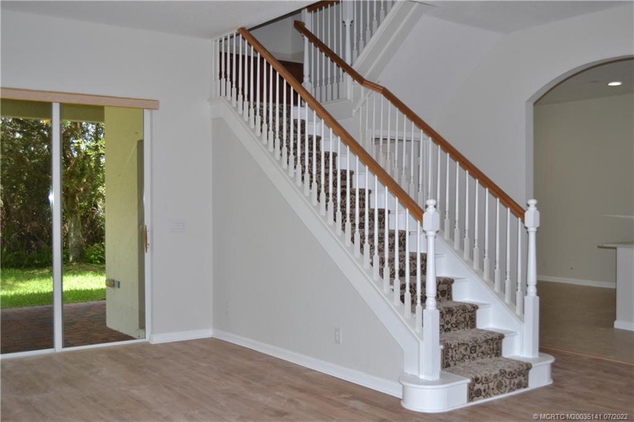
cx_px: 317
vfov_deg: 36.8
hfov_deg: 53.1
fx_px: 634
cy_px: 211
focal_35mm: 36
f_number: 4.5
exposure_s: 1/200
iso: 400
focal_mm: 24
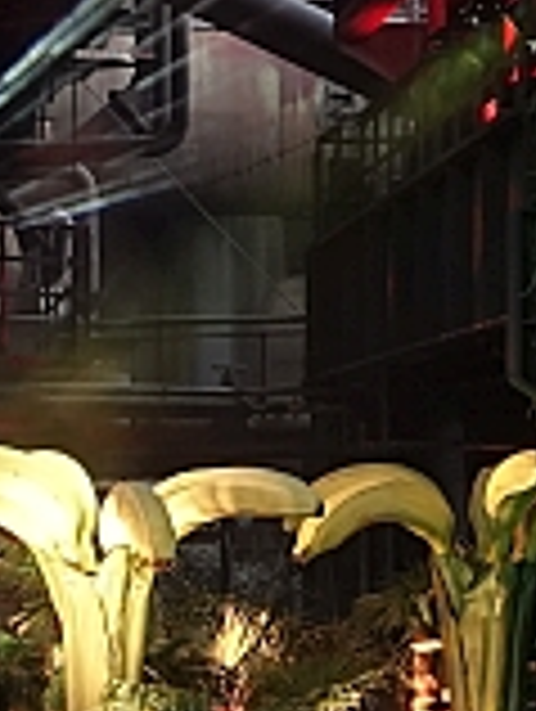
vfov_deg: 10.2
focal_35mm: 193
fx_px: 3974
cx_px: -577
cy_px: 542
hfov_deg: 7.4
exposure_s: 1/40
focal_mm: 11.26
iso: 400
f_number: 2.8
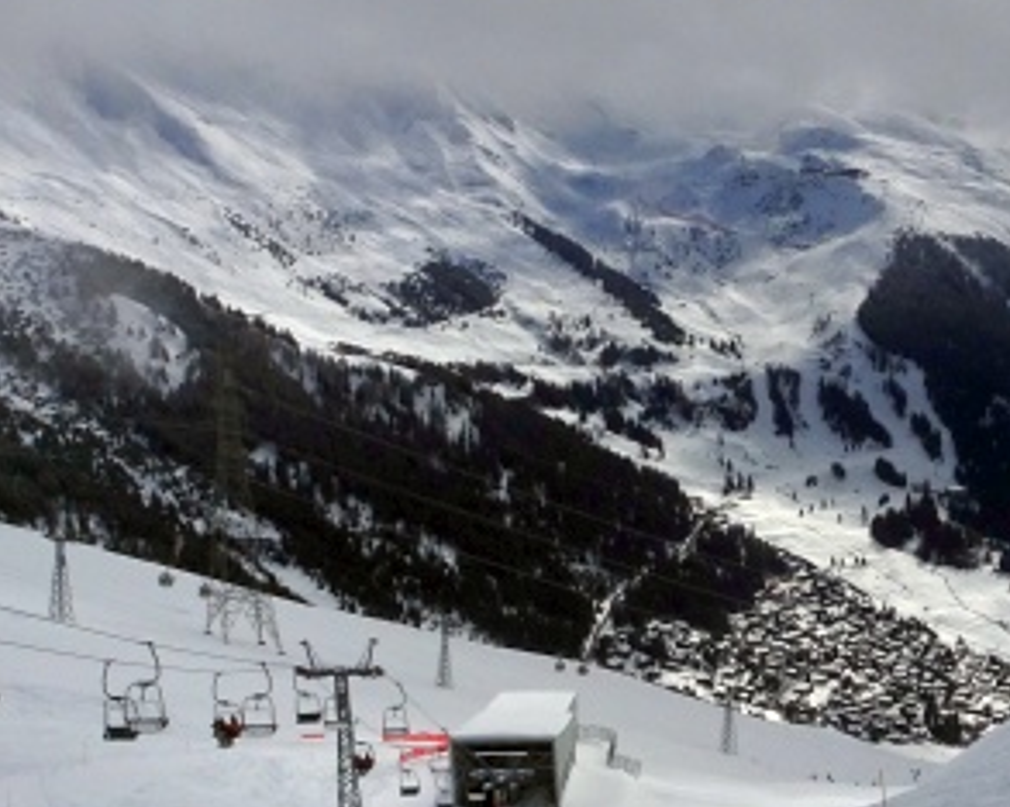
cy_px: 541
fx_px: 1912
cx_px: 710
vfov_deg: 23.7
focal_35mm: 64
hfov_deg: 29.3
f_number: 6.3
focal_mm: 4.1
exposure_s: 1/2000
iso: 80
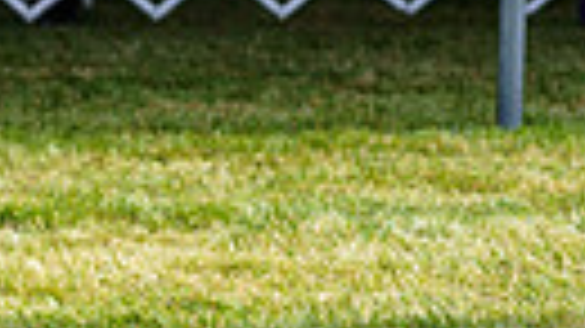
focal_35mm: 532
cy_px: -245
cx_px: -598
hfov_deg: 4.0
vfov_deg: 2.3
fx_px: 8249
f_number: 4
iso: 200
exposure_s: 1/500
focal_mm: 114
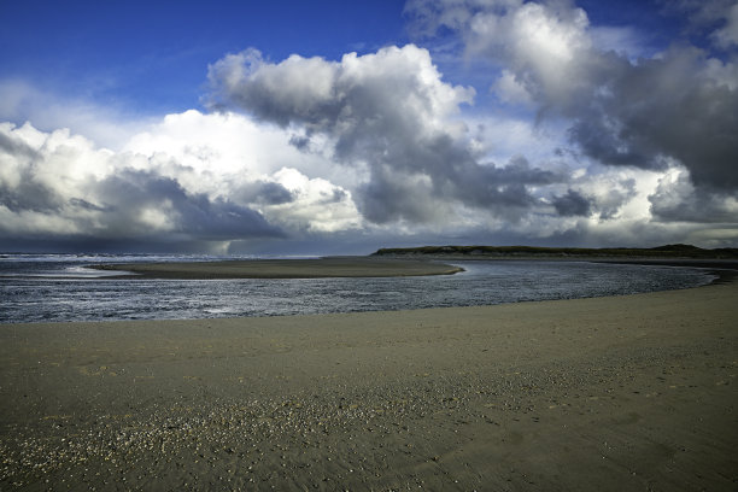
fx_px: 492
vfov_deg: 53.1
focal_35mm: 24
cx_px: 369
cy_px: 246
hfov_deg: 73.7
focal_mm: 24
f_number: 9
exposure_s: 1/400
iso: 100
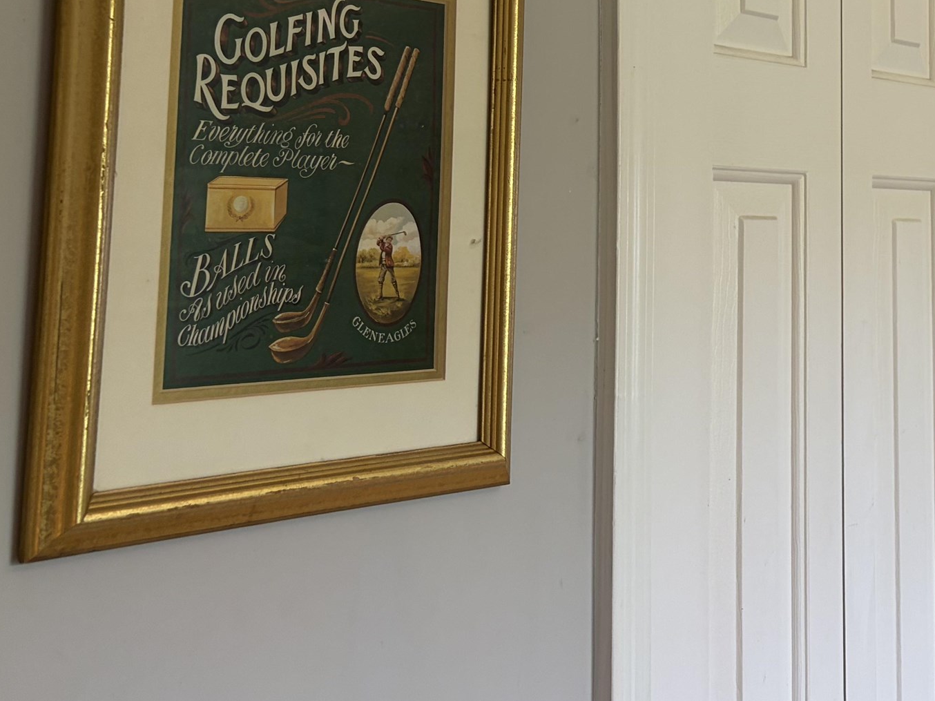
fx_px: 1593
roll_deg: +1.6
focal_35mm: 59
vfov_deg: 24.1
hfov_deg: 30.6
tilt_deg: +8.3
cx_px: 911
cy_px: 59
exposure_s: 1/60
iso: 64
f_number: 1.6
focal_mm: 5.96
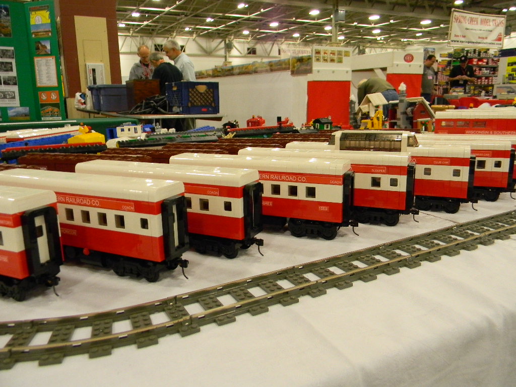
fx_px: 417
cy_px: 194
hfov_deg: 63.4
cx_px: 258
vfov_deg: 49.7
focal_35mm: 28
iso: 348
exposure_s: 1/30
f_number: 3.5
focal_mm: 5
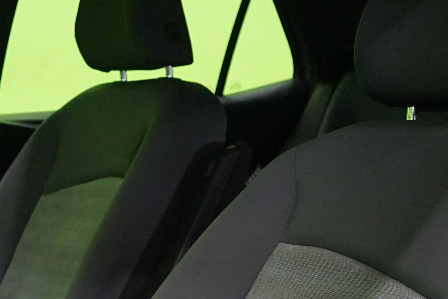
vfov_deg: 18.2
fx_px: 921
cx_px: 63
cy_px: 242
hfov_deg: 26.6
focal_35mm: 74
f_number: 3.5
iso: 6400
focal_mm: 30
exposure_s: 1/60
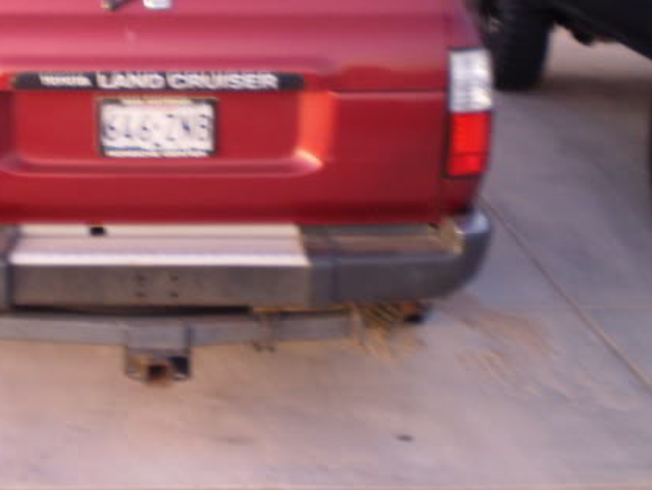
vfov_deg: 21.1
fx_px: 1300
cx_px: 128
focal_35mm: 69
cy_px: 102
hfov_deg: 27.6
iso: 200
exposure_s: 1/2
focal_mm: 6.3
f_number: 3.1
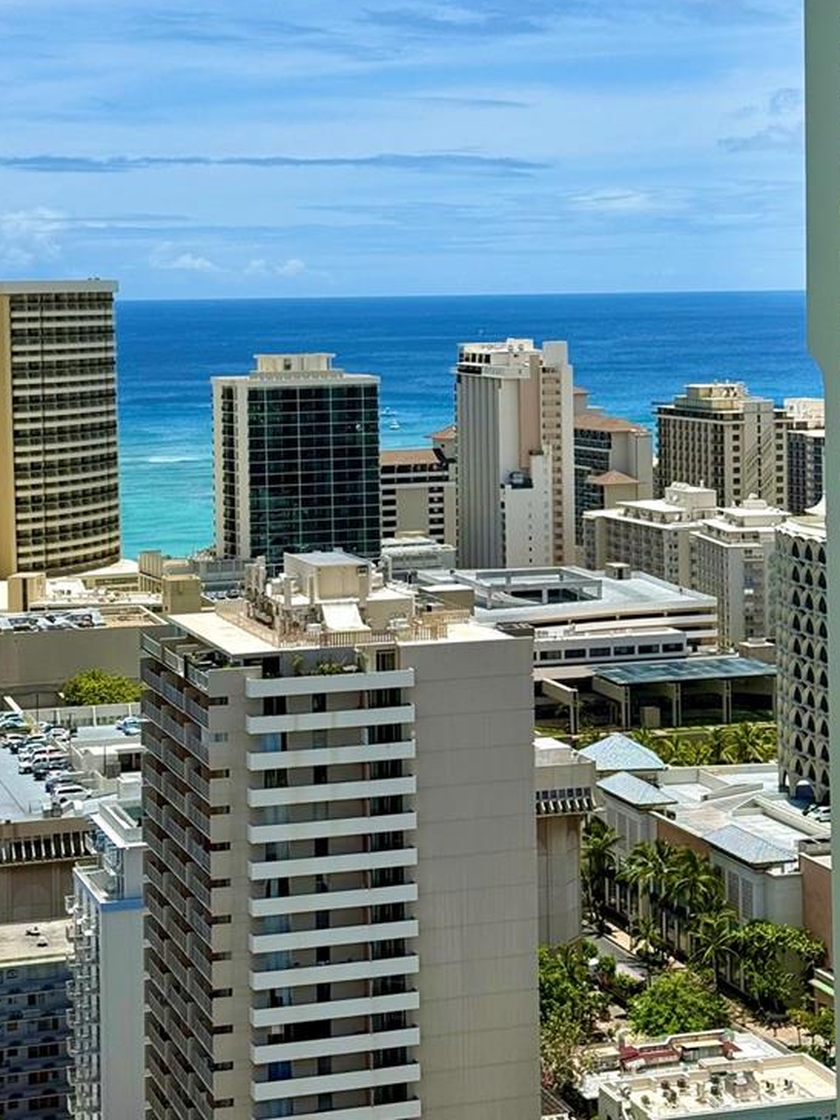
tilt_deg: -1.1
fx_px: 2555
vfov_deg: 24.6
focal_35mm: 79
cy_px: 370
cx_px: 496
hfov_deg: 18.7
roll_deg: +0.9
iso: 64
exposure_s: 1/7874
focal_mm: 6.76
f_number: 1.78
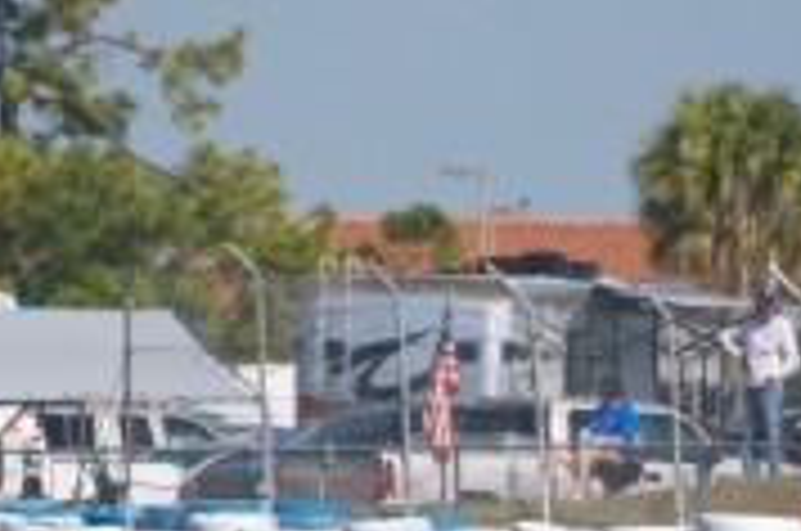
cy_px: 495
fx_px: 22854
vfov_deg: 1.3
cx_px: 403
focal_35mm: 1029
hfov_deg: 2.0
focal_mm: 300
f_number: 9
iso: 320
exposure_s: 1/800
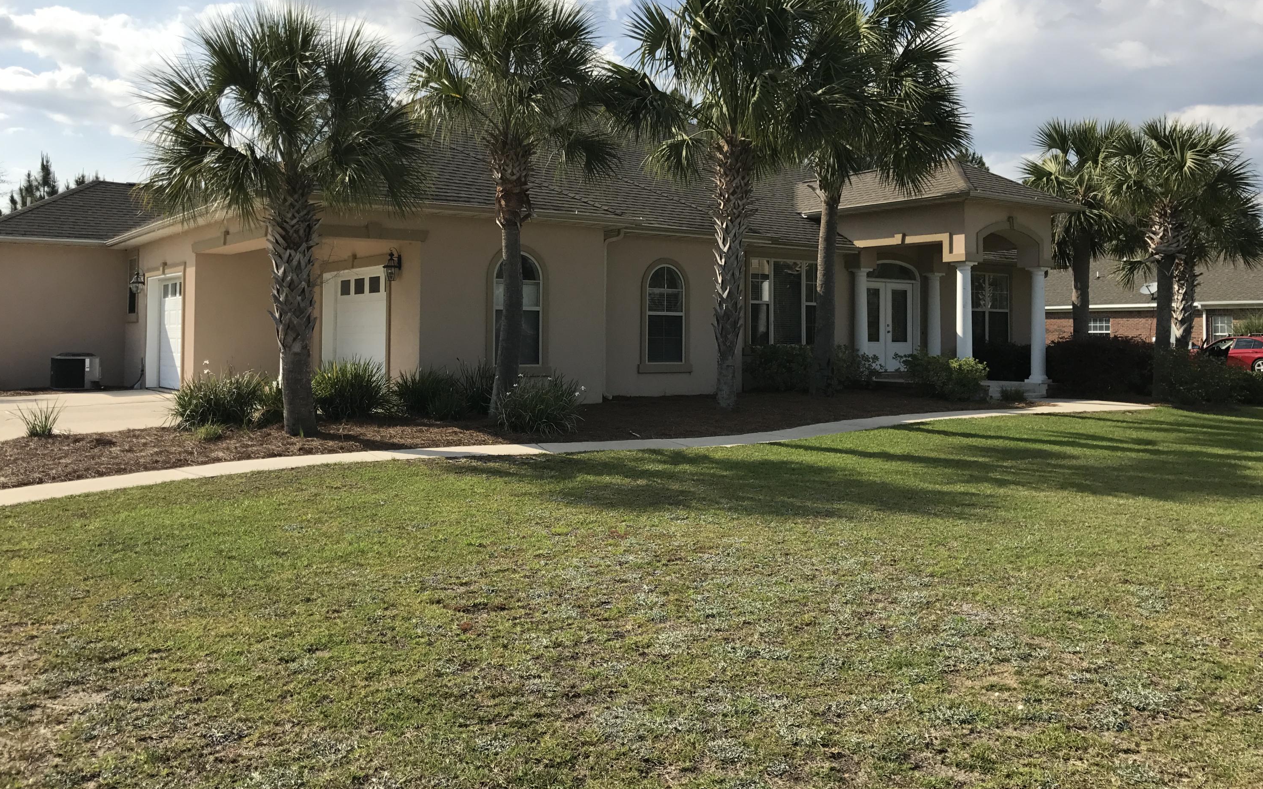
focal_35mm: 30
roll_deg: -0.5
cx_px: 636
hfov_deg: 62.9
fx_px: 1033
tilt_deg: +2.5
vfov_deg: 41.6
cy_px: 313
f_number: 1.8
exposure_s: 1/2591
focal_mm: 3.99
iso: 20
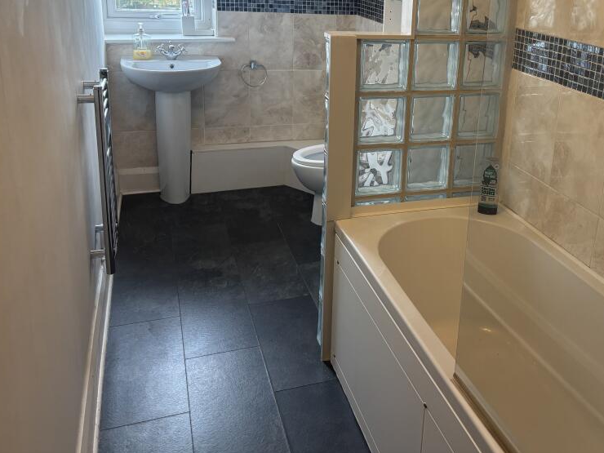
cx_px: 407
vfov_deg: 39.1
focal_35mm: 36
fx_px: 628
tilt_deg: -15.3
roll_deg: -3.8
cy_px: 143
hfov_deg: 50.3
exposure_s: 1/50
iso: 100
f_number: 1.6
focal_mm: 5.96
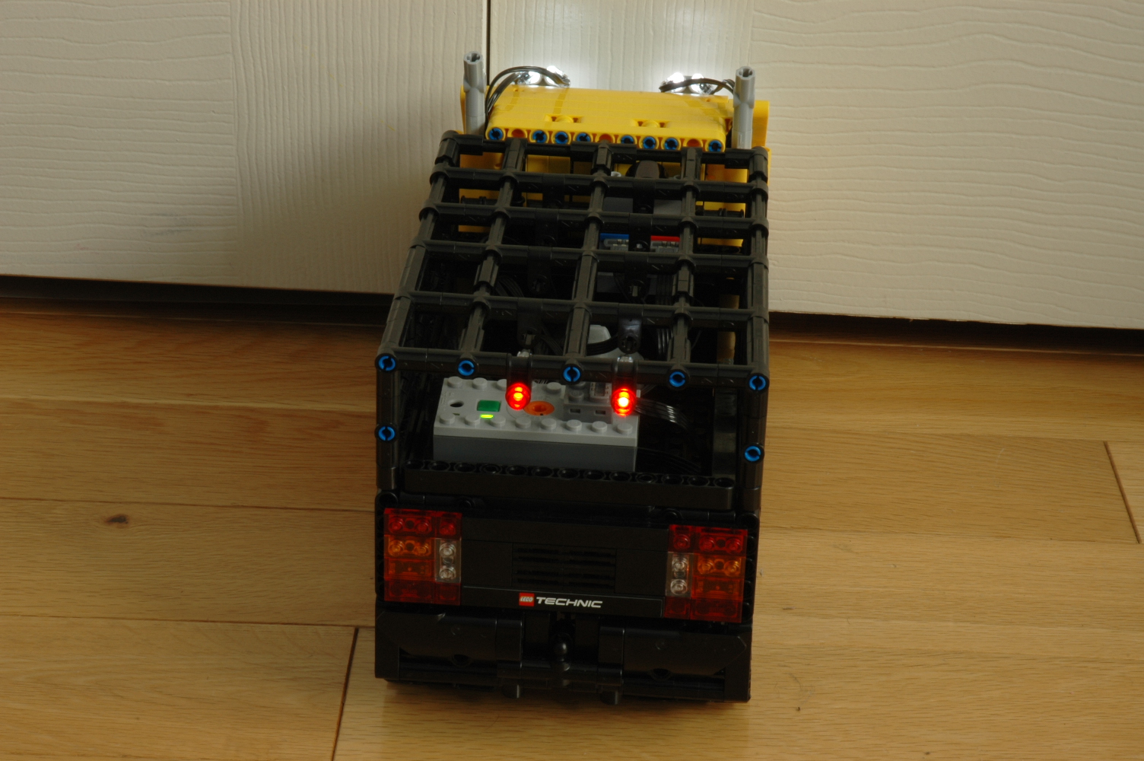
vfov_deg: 15.2
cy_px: 380
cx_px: 572
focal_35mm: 90
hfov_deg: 22.6
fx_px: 2857
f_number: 29
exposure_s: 13
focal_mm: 60
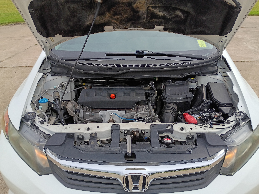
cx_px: 130
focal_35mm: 29
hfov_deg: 61.7
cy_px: 97
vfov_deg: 48.2
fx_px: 217
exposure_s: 1/566
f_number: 1.8
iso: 100
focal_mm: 4.27
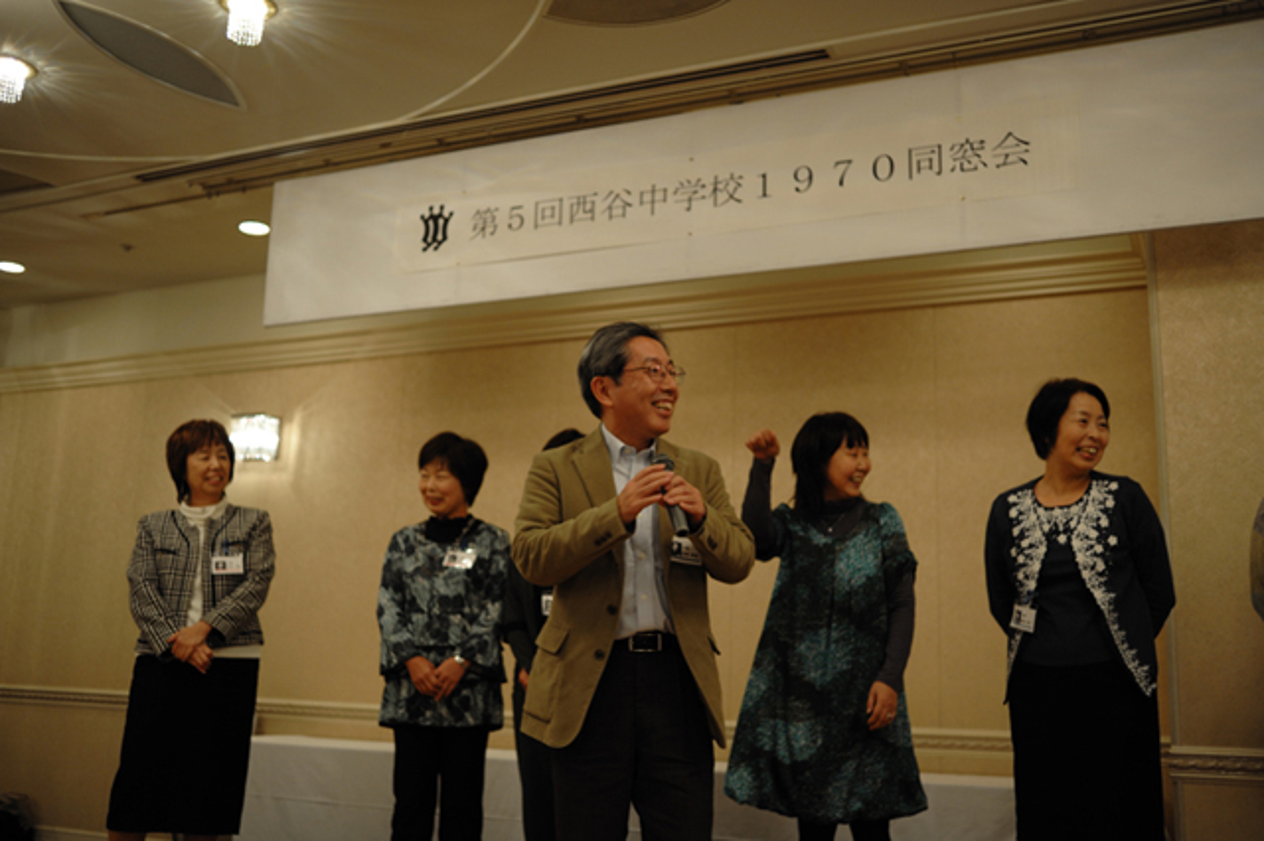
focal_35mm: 35
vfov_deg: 37.8
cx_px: 632
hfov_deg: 54.5
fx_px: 1228
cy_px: 420
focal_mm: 35
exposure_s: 1/100
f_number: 2.8
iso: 800
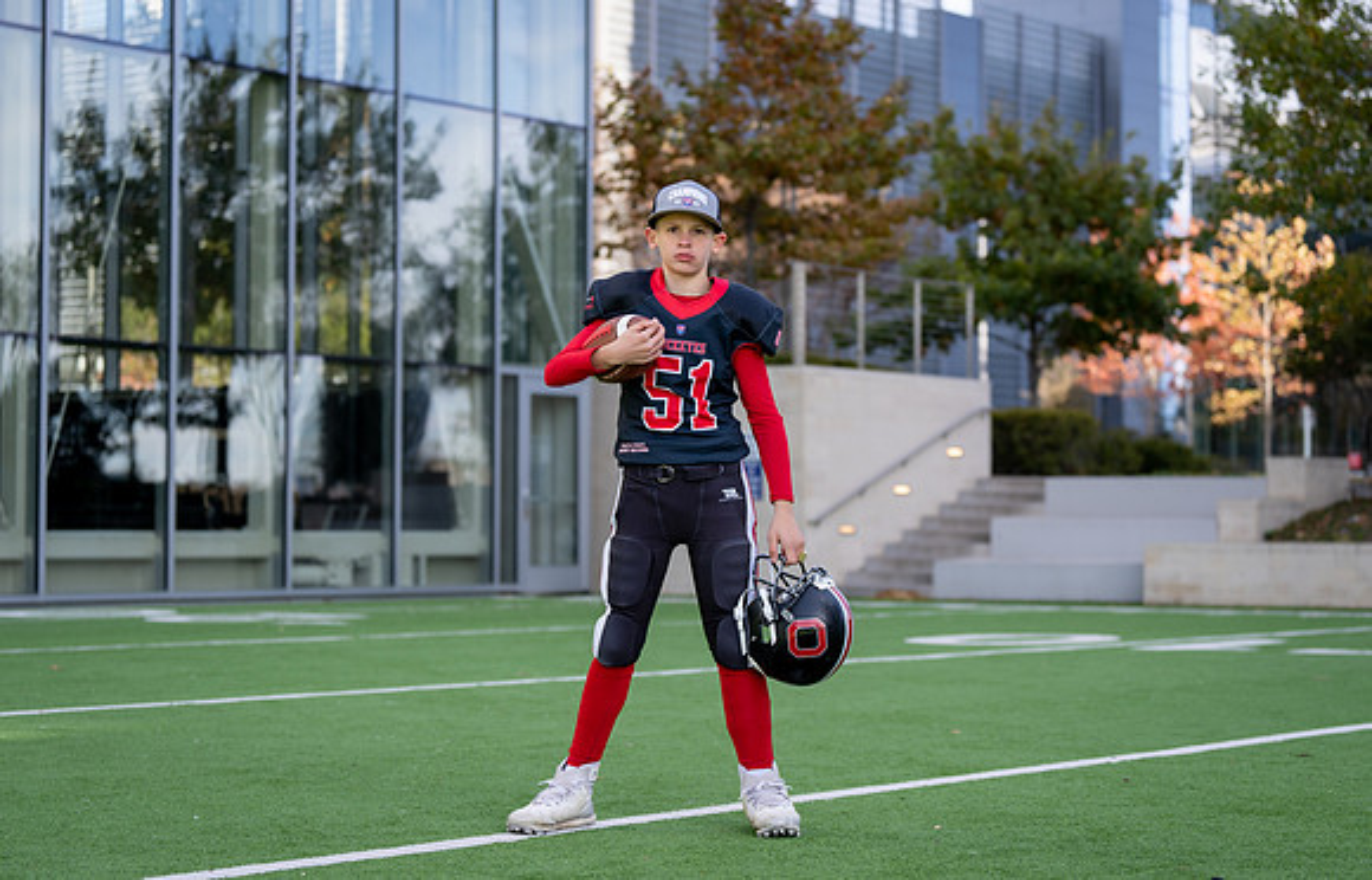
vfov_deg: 17.4
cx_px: 713
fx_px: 2876
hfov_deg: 26.8
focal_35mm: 76
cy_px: 409
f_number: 2.8
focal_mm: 70
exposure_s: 1/500
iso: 100
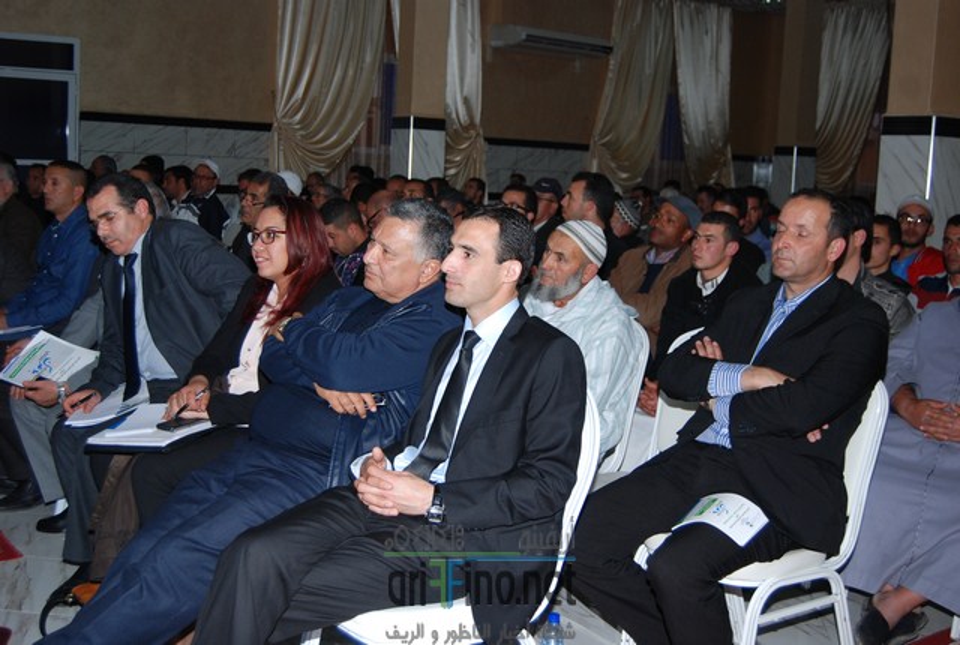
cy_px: 322
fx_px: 1203
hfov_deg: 43.5
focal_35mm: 45
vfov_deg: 30.0
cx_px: 480
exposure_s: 1/60
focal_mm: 30
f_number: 4.2
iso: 200
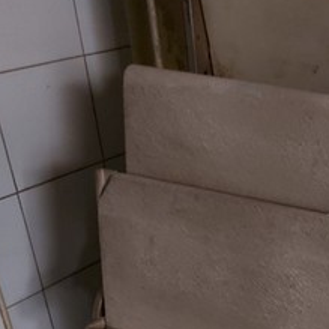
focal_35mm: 58
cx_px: 343
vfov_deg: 28.1
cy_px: 315
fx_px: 624
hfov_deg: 27.5
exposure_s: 1/17
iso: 800
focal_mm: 5.23
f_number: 1.8
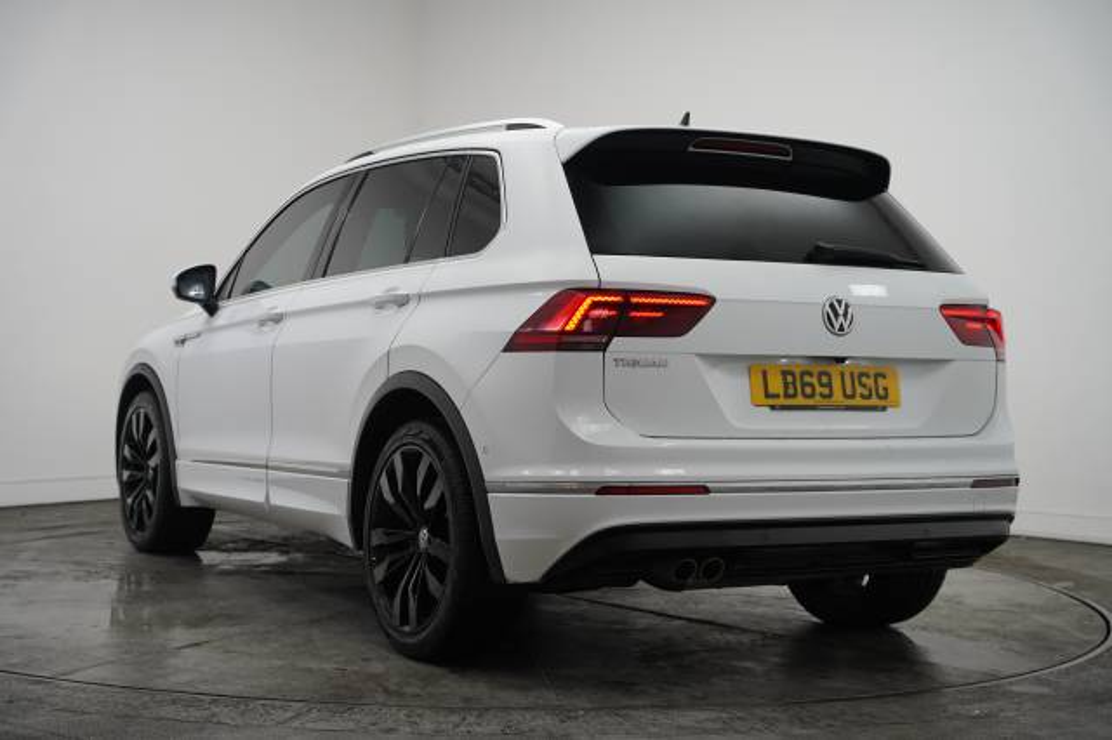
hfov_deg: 37.5
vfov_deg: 25.4
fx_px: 1639
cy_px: 370
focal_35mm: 53
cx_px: 556
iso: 1000
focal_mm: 53.1
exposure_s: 1/160
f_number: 4
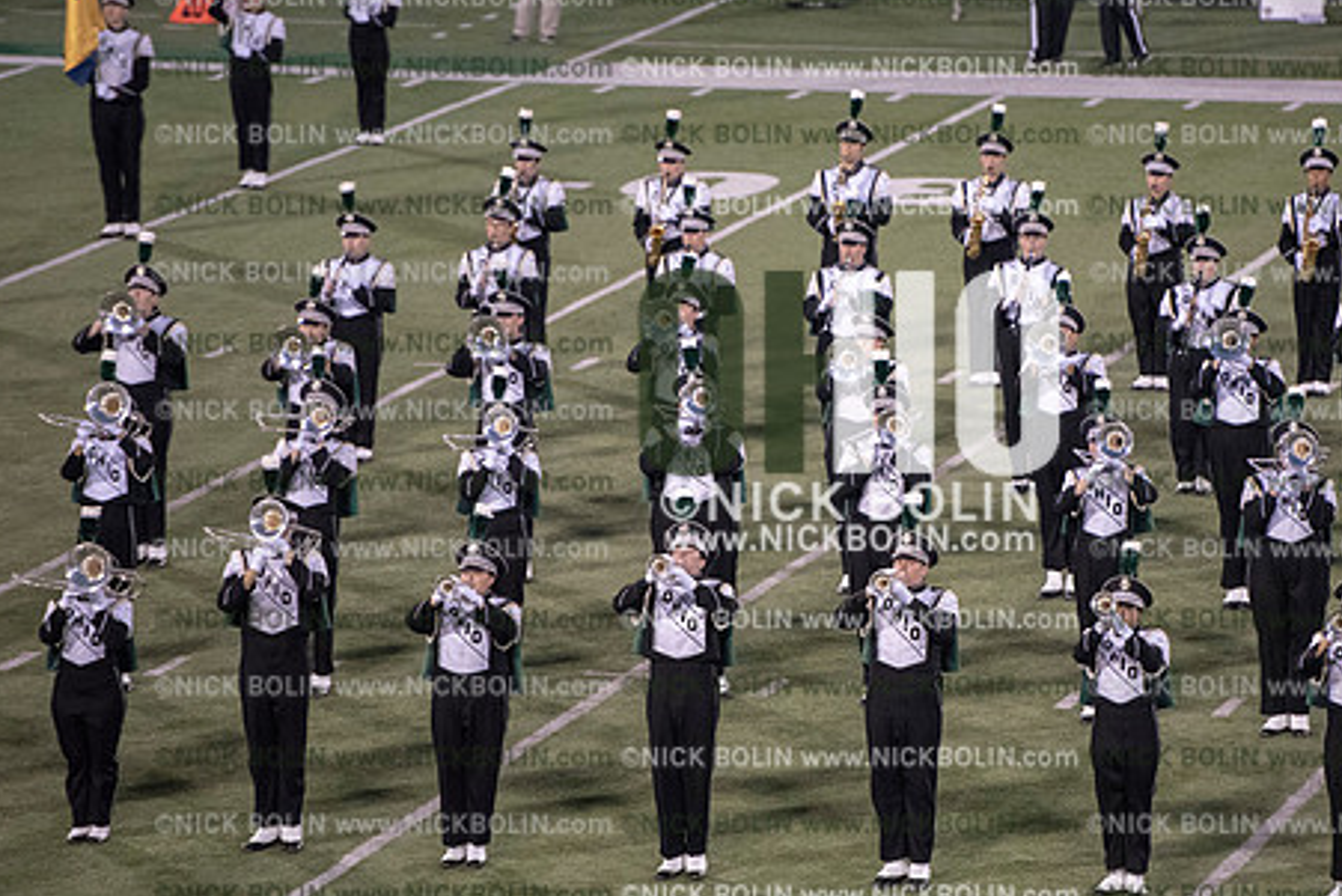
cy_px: 412
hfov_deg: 8.0
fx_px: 9583
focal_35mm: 257
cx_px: 848
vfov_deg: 5.4
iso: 5000
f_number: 3.2
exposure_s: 1/1250
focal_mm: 200
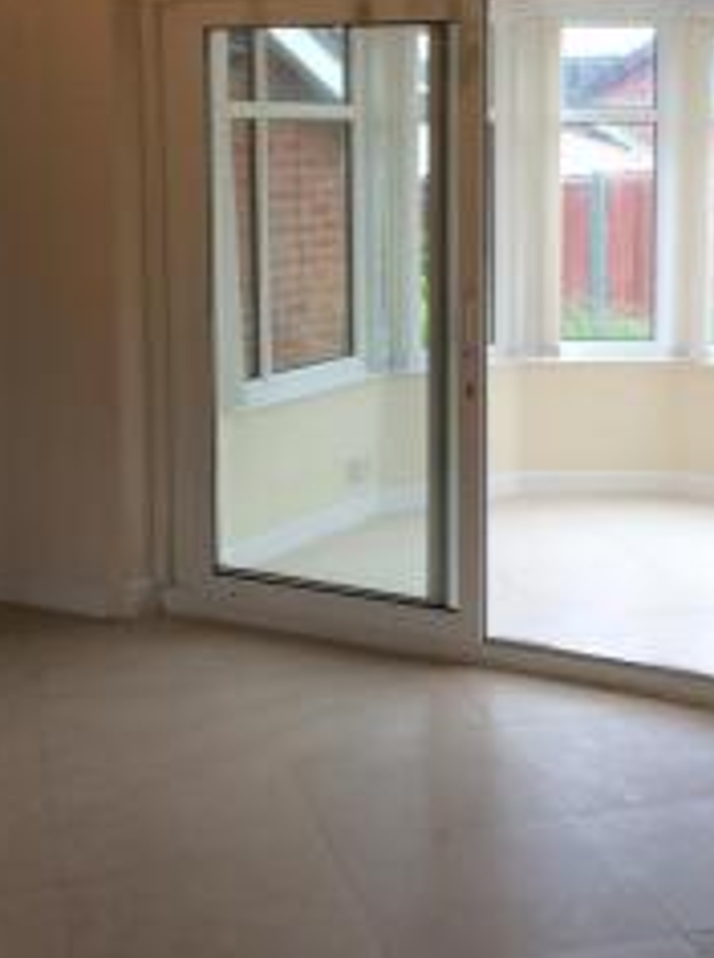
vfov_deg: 31.5
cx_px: 442
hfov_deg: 23.9
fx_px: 1684
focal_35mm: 61
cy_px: 319
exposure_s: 1/60
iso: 32
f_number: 2.4
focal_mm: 3.3
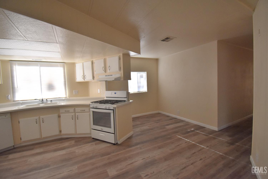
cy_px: 90
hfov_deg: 100.4
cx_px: 134
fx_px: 112
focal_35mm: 15
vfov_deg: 77.3
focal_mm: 10
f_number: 4.5
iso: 800
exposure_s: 1/250
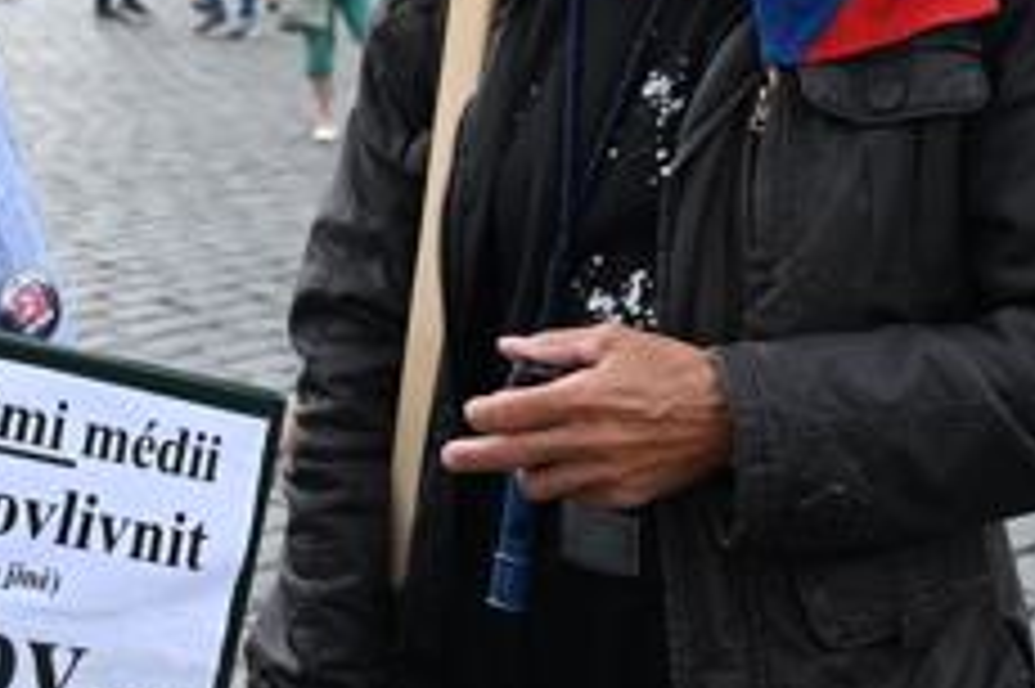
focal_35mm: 80
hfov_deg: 25.0
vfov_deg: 16.8
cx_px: 158
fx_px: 2284
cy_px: 27
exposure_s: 1/640
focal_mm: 26.5
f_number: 5
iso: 800
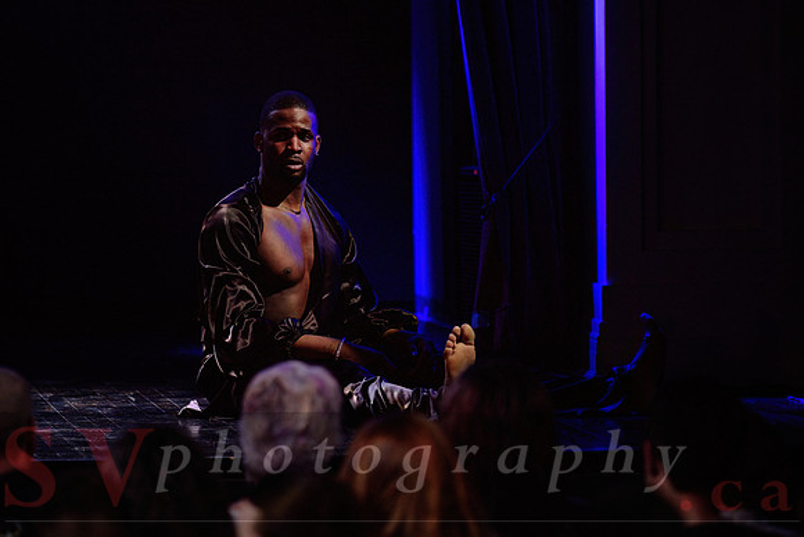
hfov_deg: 8.3
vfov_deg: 5.6
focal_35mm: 247
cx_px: 313
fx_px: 5516
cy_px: 237
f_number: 2.8
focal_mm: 200
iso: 1600
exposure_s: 1/200
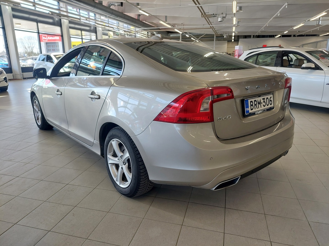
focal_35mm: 25
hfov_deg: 69.4
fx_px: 238
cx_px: 164
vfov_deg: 54.9
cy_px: 123
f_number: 1.8
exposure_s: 1/100
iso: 50
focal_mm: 5.23
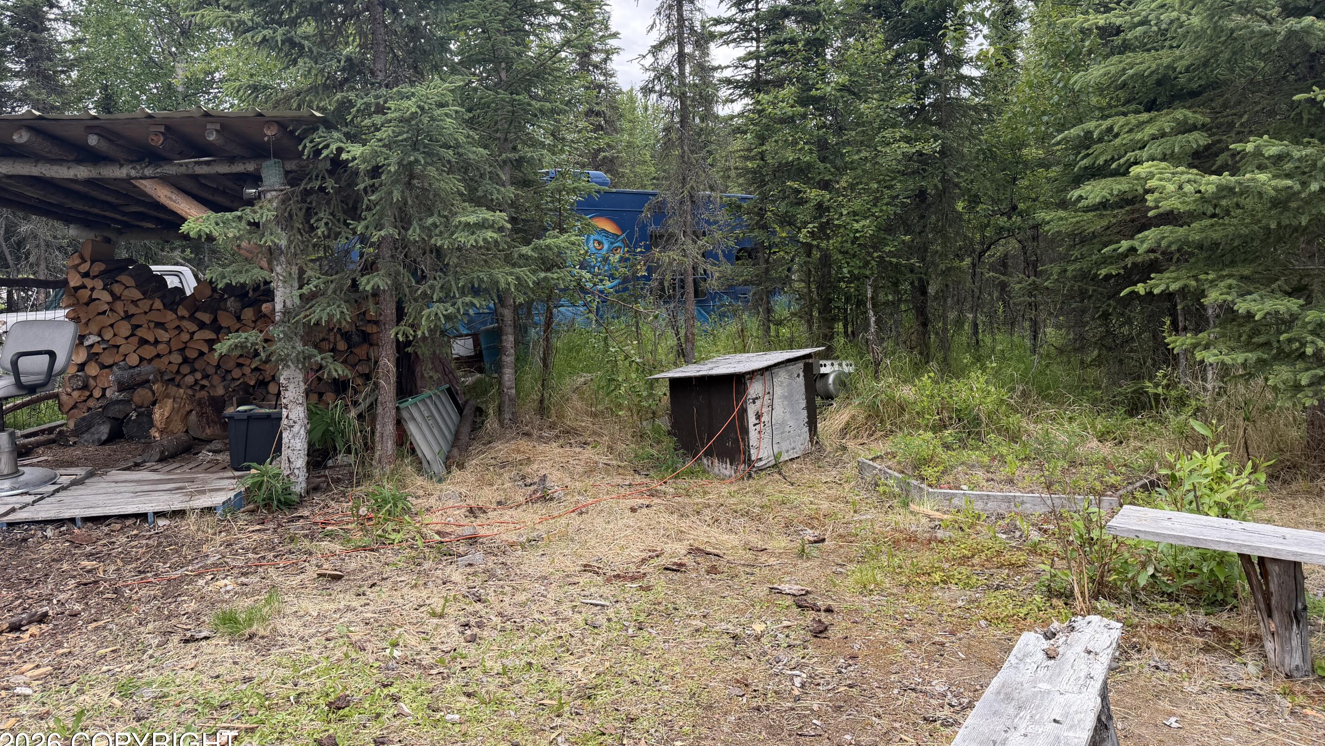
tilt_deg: -1.8
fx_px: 949
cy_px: 277
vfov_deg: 42.6
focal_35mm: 27
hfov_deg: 69.9
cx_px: 659
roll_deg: +1.4
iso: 100
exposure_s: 1/992
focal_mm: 6.76
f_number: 1.78
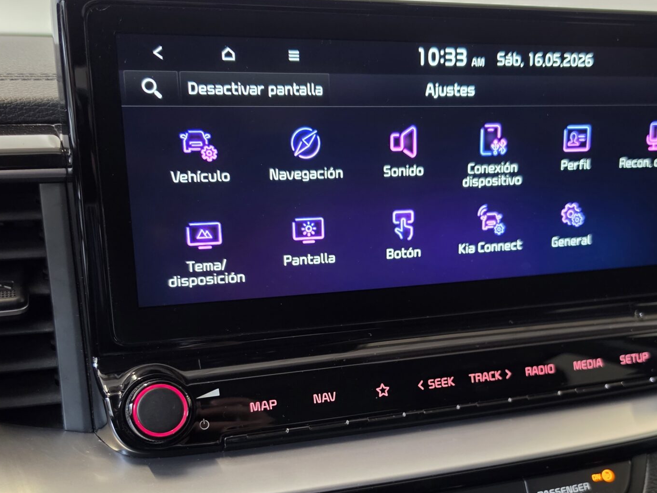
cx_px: 378
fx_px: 816
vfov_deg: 33.1
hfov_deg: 43.7
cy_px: 357
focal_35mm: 43
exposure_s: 1/36.4
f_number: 1.4
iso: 400
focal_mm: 6.5
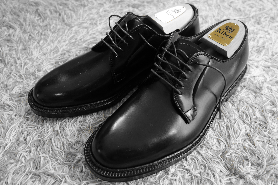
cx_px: 139
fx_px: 216
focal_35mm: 28
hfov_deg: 65.5
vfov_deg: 46.4
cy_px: 92
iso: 125
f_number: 1.8
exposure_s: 1/50
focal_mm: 10.4
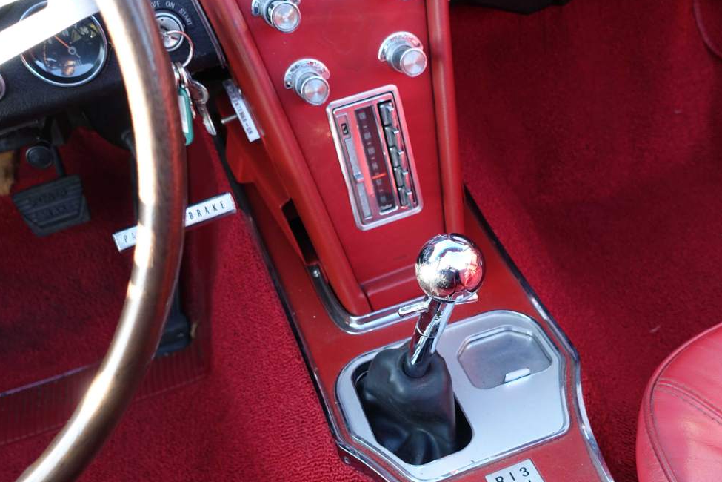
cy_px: 280
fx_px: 782
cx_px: 411
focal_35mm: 39
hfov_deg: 49.4
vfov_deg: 34.1
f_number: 2.8
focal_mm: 12.06
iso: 125
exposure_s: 1/80
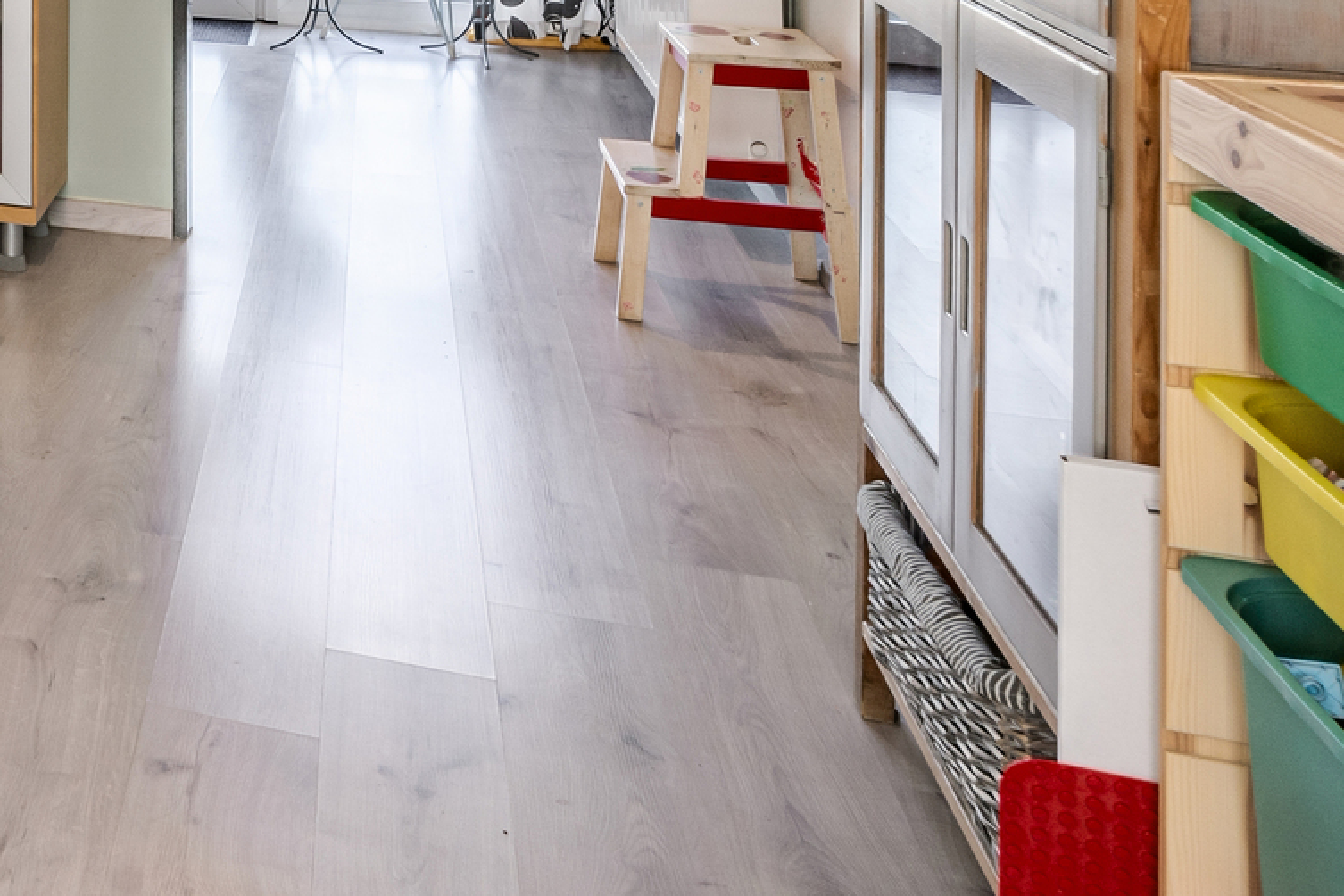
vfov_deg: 23.3
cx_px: -484
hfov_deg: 29.6
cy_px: -280
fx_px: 1904
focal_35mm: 51
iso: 250
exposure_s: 1/125
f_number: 11
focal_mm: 16
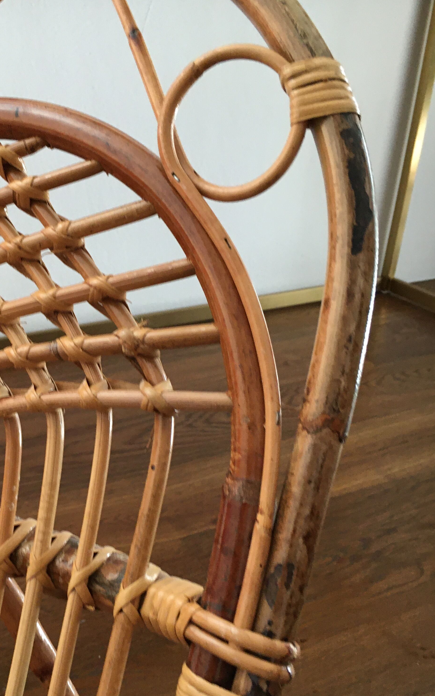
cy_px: 415
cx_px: 83
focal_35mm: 42
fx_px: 797
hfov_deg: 29.8
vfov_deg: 46.9
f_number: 2.2
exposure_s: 1/33
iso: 50
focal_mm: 4.15
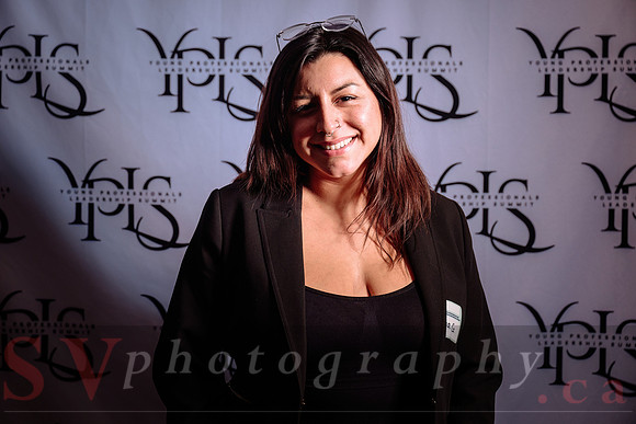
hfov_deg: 36.9
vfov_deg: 25.1
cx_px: 318
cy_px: 212
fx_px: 954
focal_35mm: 54
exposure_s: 1/125
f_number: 4
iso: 500
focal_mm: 54
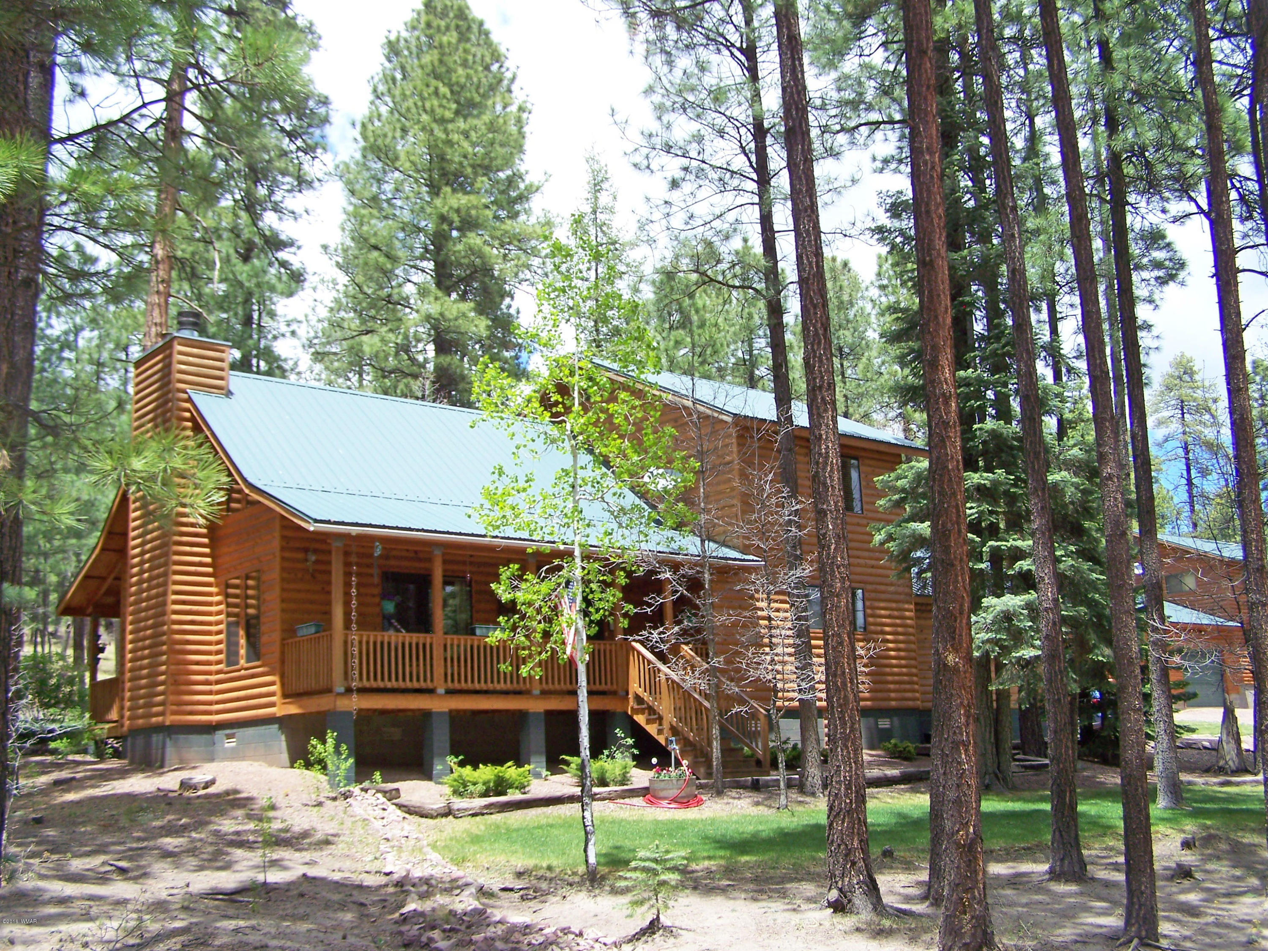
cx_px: 634
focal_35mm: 38
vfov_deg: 37.7
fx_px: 1392
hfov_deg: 49.0
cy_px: 476
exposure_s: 1/400
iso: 64
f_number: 2.8
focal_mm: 6.3
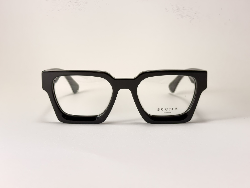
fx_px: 347
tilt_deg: -8.7
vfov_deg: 30.3
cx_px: 125
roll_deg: -0.4
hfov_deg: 39.7
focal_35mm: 48
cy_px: 94
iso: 80
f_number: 1.78
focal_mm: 6.76
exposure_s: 1/100
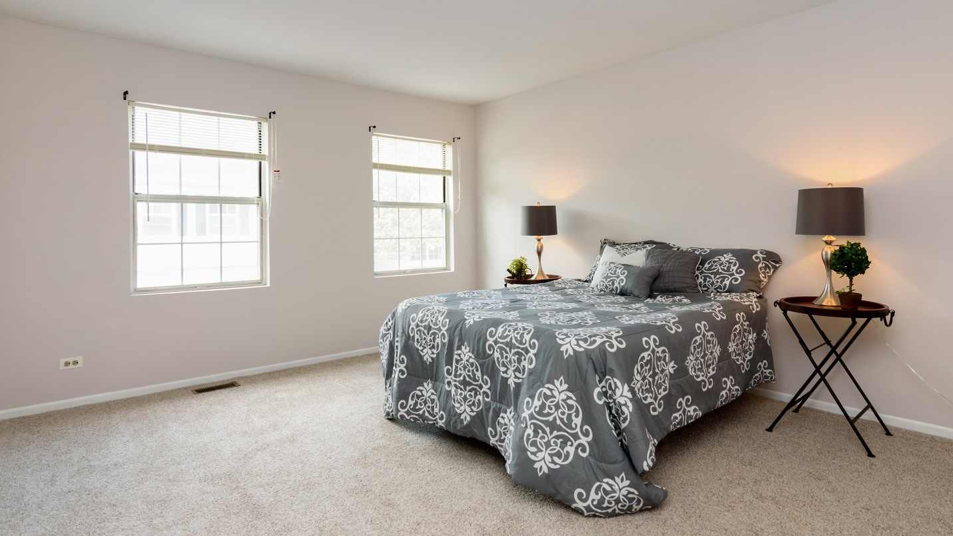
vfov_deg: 56.7
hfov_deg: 87.7
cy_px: 231
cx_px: 508
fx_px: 495
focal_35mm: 20
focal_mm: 11
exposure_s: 1/6
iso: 200
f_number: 8
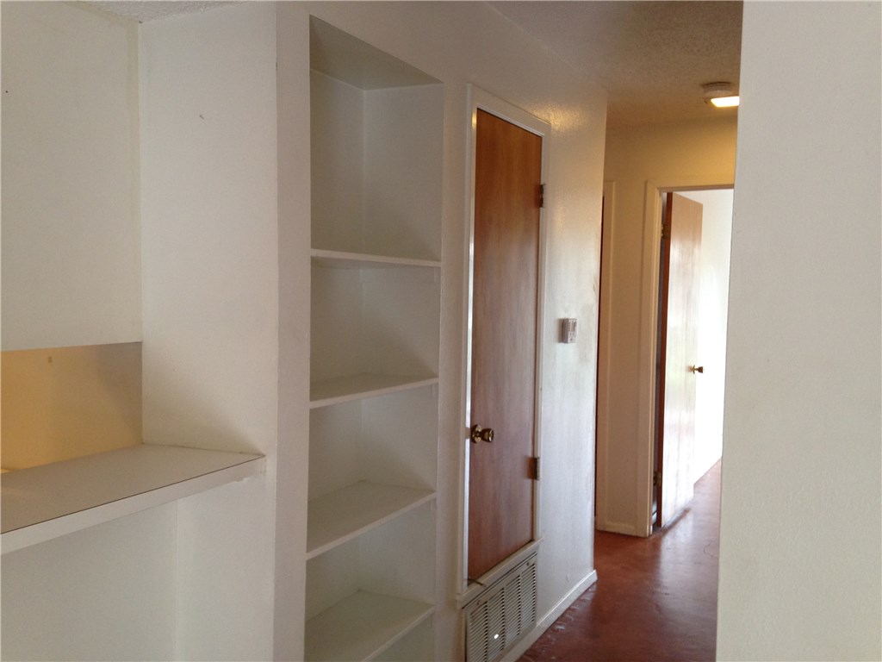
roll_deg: +0.6
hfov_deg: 55.4
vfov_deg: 42.9
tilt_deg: -3.8
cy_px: 331
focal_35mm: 33
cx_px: 441
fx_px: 841
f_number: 2.4
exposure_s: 1/20
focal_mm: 4.12
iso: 100
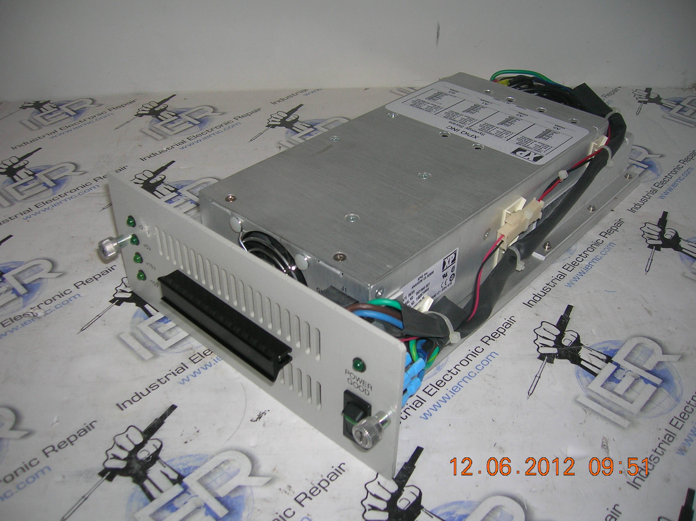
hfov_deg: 54.0
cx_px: 348
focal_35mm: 34
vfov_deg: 41.7
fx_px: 683
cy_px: 260
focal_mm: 5.7
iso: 50
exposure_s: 1/60.1
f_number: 2.9
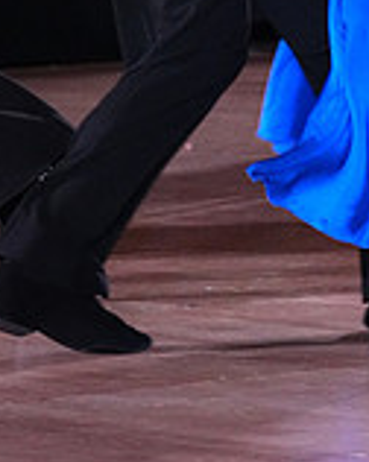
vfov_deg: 3.6
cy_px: -175
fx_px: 7372
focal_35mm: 539
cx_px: 332
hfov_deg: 2.9
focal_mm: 156
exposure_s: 1/320
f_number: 6.3
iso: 8000
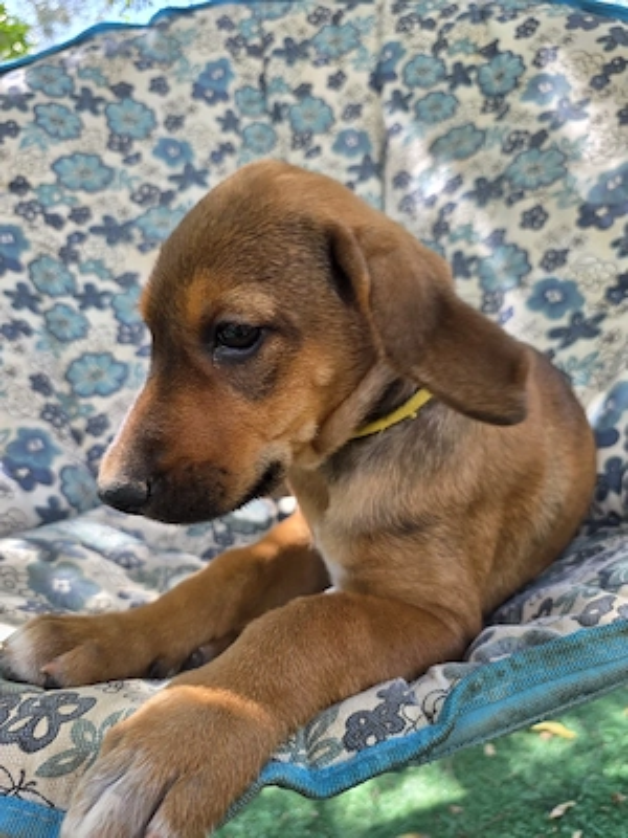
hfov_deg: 58.9
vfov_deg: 73.9
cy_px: 419
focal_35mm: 23
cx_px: 314
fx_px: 556
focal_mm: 6.3
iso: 40
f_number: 1.7
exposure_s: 1/182
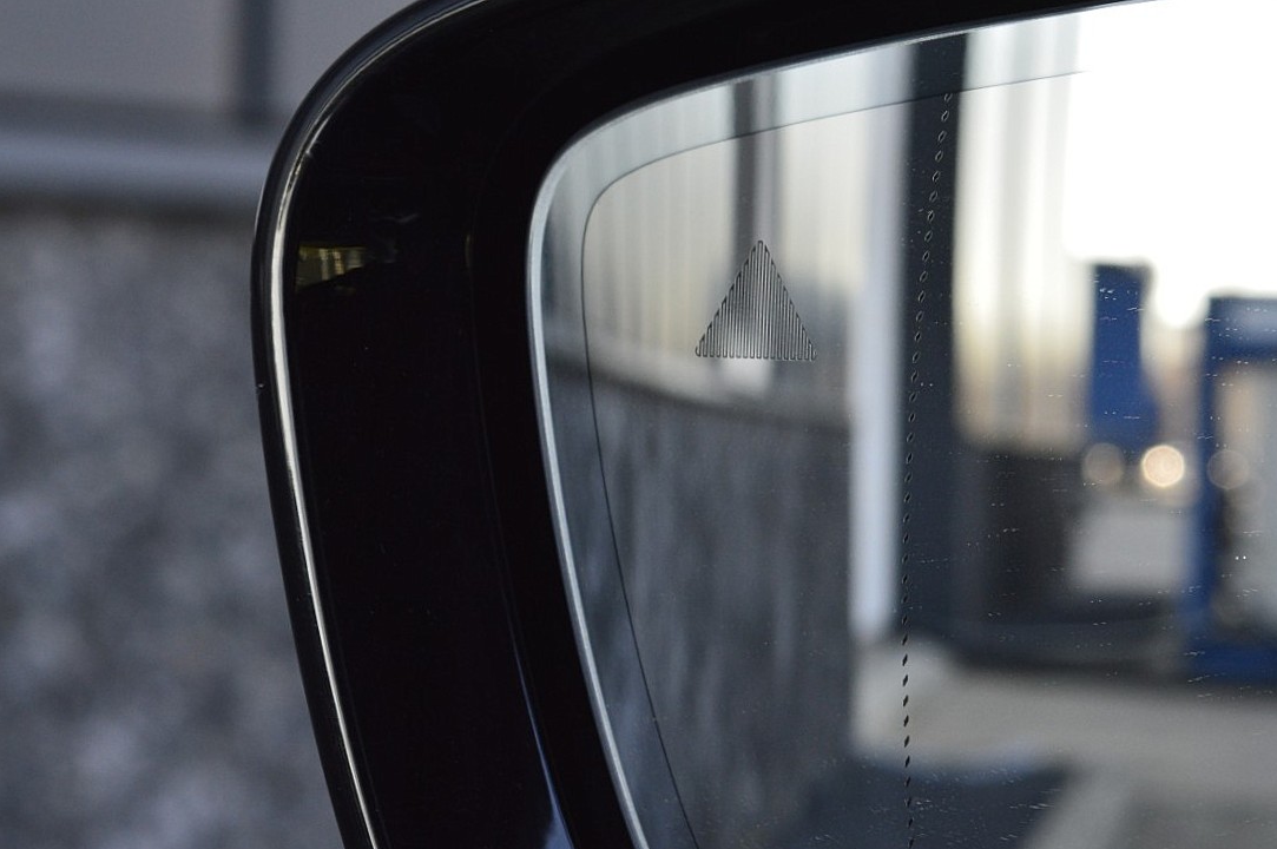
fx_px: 4386
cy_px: 315
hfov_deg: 16.6
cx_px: 729
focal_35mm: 124
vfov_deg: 11.1
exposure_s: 1/125
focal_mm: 55
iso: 400
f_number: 9
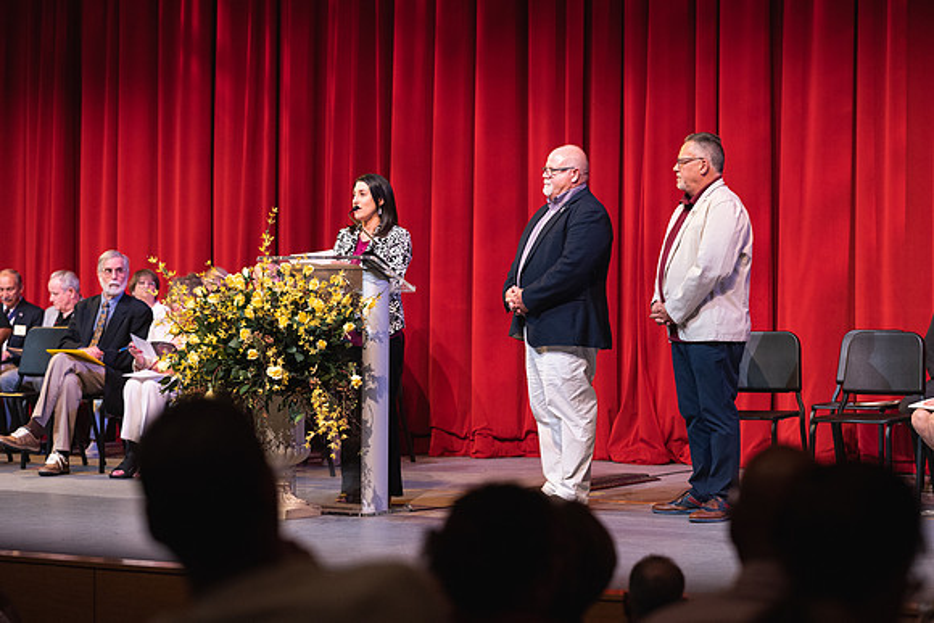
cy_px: 312
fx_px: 2206
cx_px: 467
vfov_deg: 16.1
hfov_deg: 23.9
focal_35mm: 85
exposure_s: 1/160
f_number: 2.8
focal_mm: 85
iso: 1250
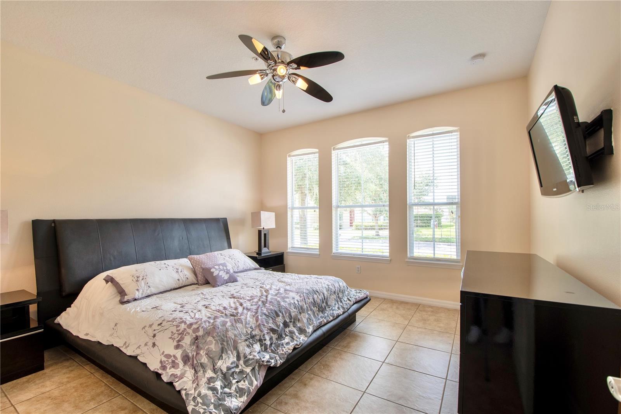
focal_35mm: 15
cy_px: 207
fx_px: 259
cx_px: 310
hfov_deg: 100.4
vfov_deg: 77.3
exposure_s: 1/60
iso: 320
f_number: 7.1
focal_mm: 10
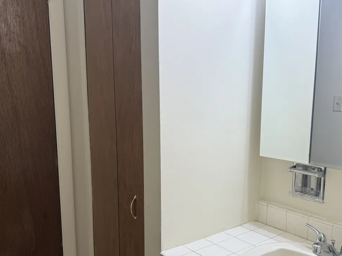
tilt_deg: -11.1
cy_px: 167
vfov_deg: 39.3
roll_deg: -1.6
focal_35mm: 36
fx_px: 356
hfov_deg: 50.7
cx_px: 219
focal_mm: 6.76
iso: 64
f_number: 1.78
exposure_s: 1/120
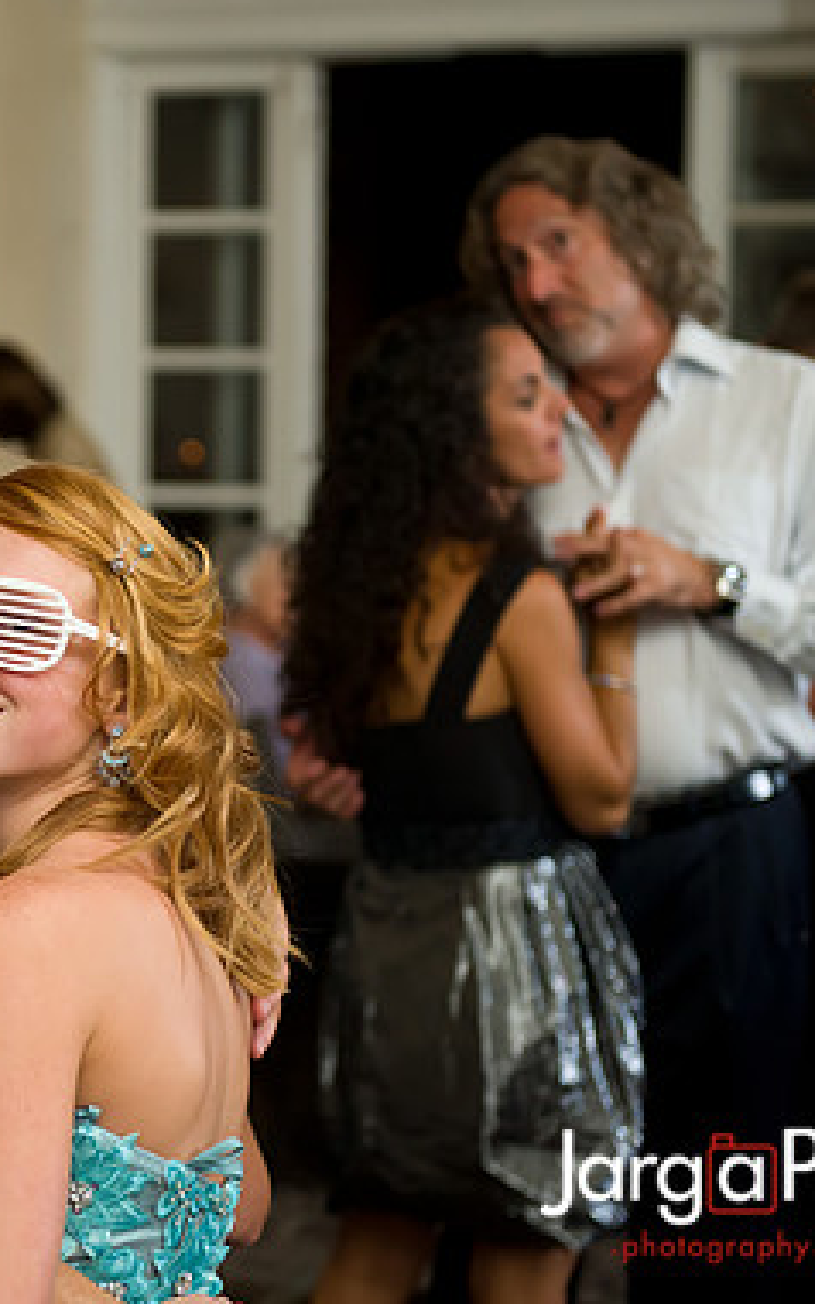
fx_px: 3306
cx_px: 14
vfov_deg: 22.3
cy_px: 650
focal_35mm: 93
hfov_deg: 13.9
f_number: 3.2
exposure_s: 1/125
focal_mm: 60
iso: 1600
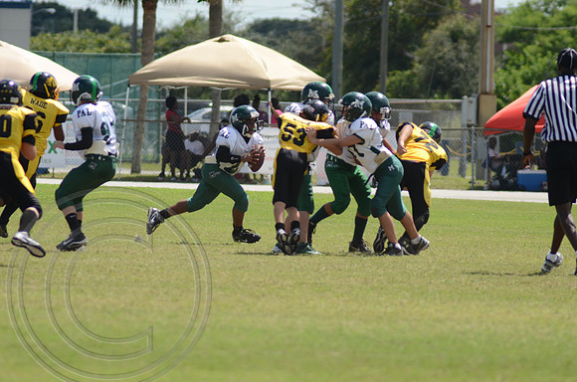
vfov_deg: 3.0
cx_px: 288
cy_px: 191
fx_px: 7197
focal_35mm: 450
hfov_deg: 4.6
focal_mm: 300
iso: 200
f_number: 5.6
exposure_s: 1/800
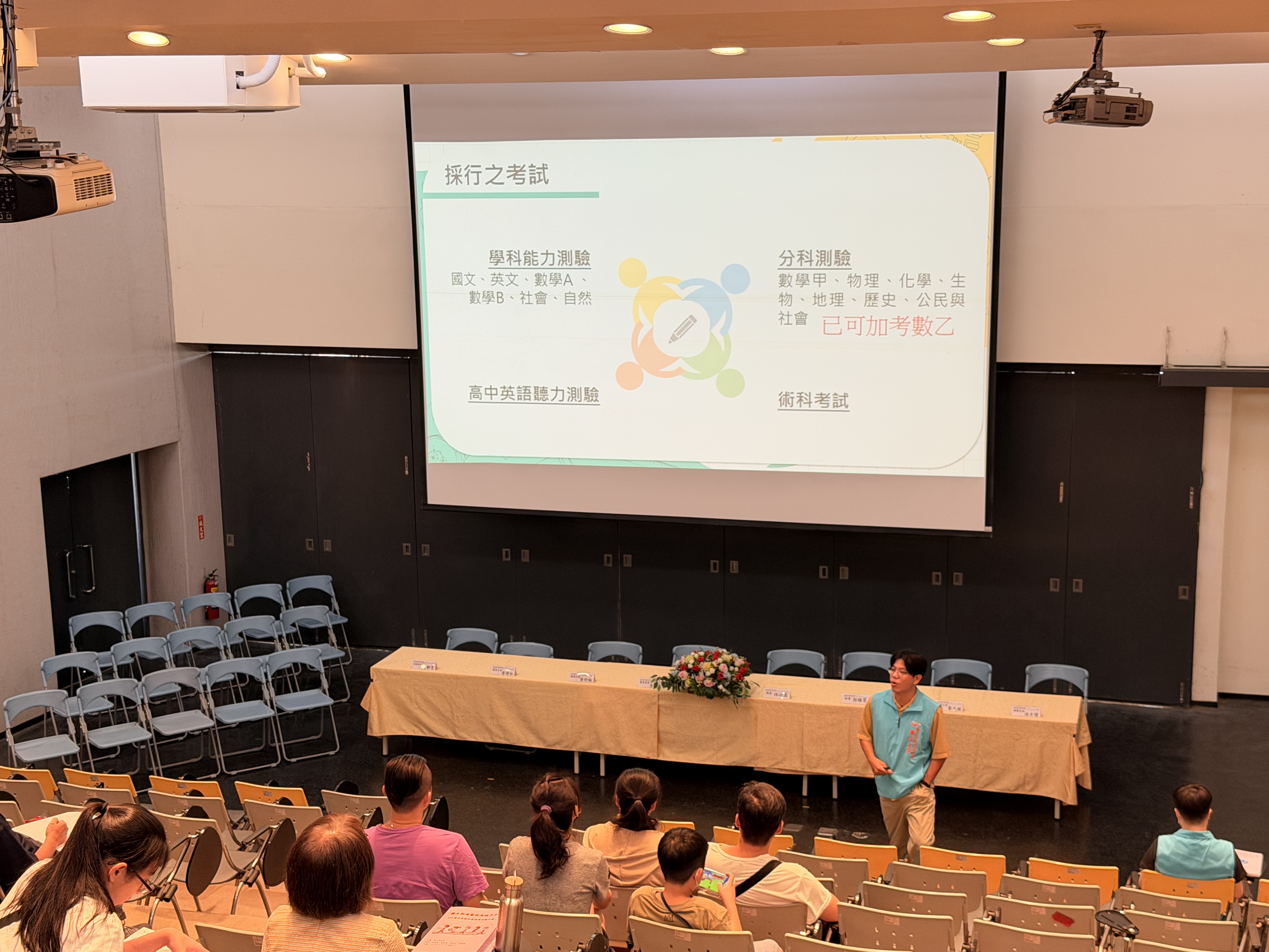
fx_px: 1796
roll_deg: +0.5
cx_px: 644
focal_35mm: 49
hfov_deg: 38.9
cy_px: 470
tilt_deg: -12.4
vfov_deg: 29.7
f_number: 1.78
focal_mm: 6.76
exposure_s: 1/60
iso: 125
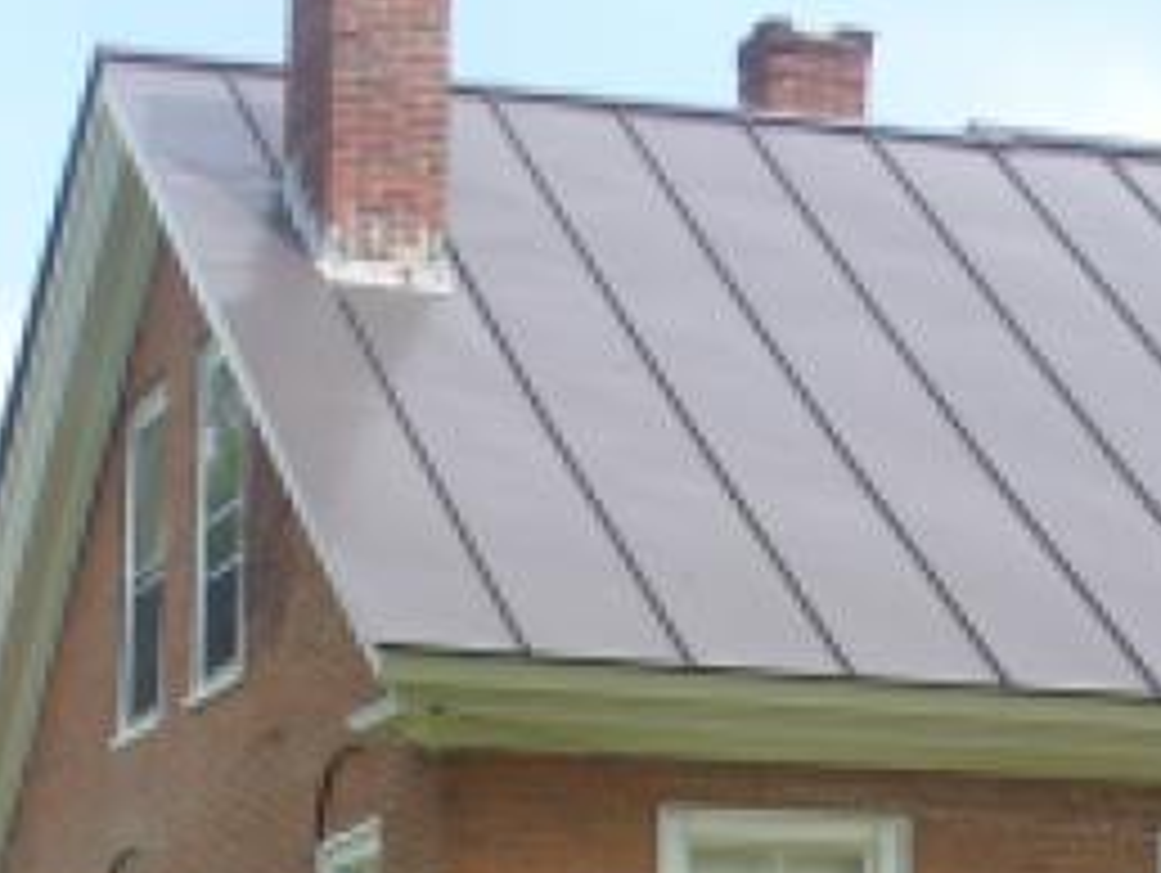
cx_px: 1071
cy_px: 1222
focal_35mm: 147
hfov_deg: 13.3
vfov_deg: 9.9
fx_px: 4935
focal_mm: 6.1
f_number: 5.6
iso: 80
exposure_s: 1/160
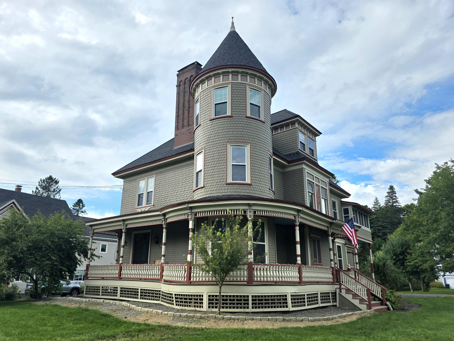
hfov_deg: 73.9
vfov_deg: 58.9
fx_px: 302
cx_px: 227
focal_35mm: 23
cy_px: 170
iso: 80
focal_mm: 6.3
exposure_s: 1/10000
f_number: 1.7
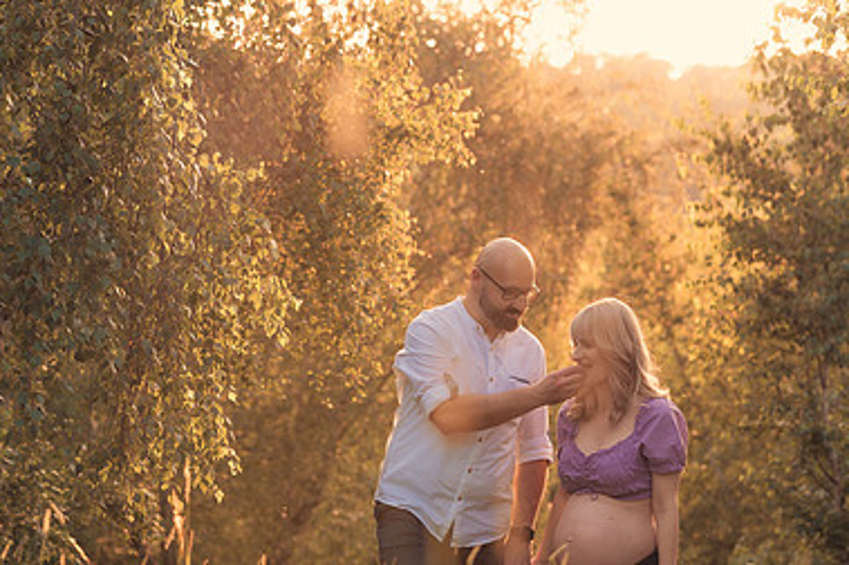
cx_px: 316
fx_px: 3063
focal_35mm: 130
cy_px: 334
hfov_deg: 15.8
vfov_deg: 10.5
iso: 400
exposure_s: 1/400
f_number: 3.2
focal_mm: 85
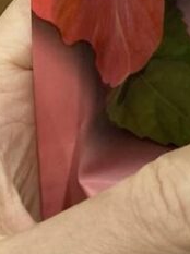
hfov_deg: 8.0
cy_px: -536
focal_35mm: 176
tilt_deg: +8.6
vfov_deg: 8.9
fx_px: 1292
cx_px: 393
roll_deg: -2.5
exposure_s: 1/60
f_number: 1.8
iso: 64
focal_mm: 4.25
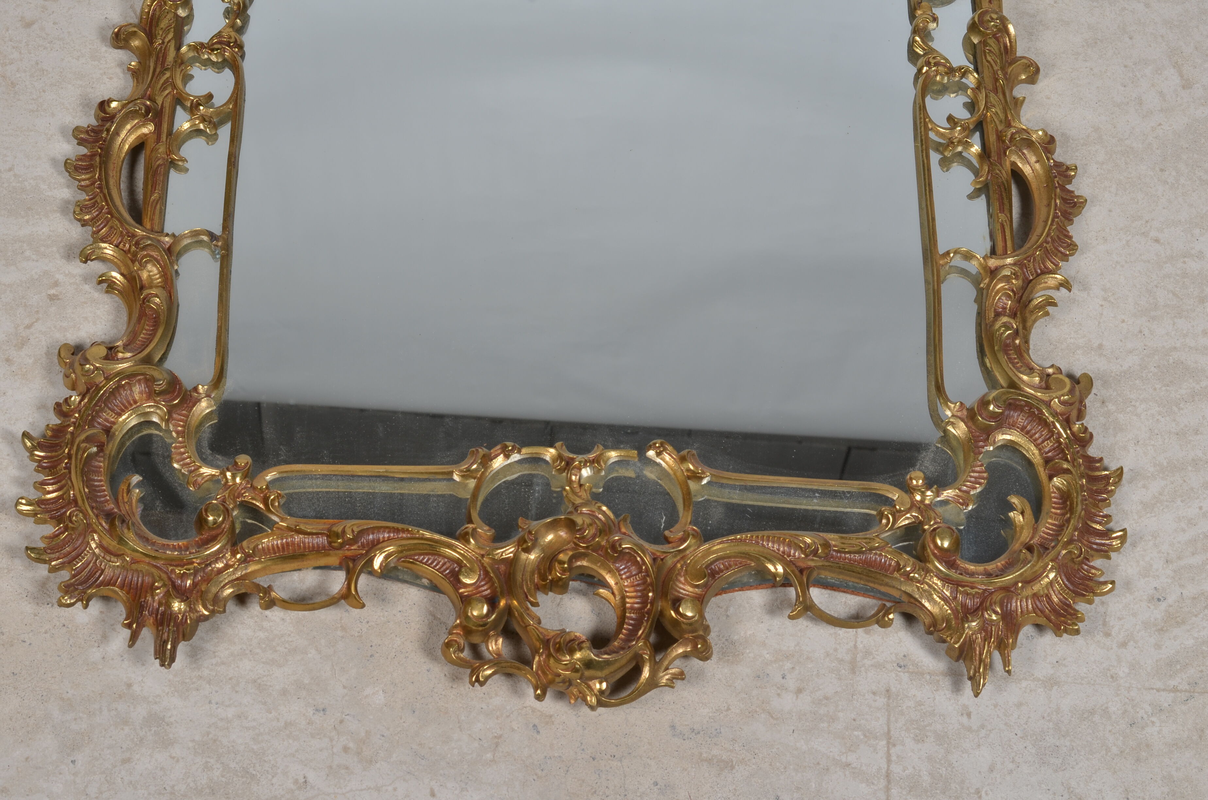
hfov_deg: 27.0
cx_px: 604
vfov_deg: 18.1
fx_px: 2511
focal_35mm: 75
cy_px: 400
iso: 100
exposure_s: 1/125
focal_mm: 50
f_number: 14
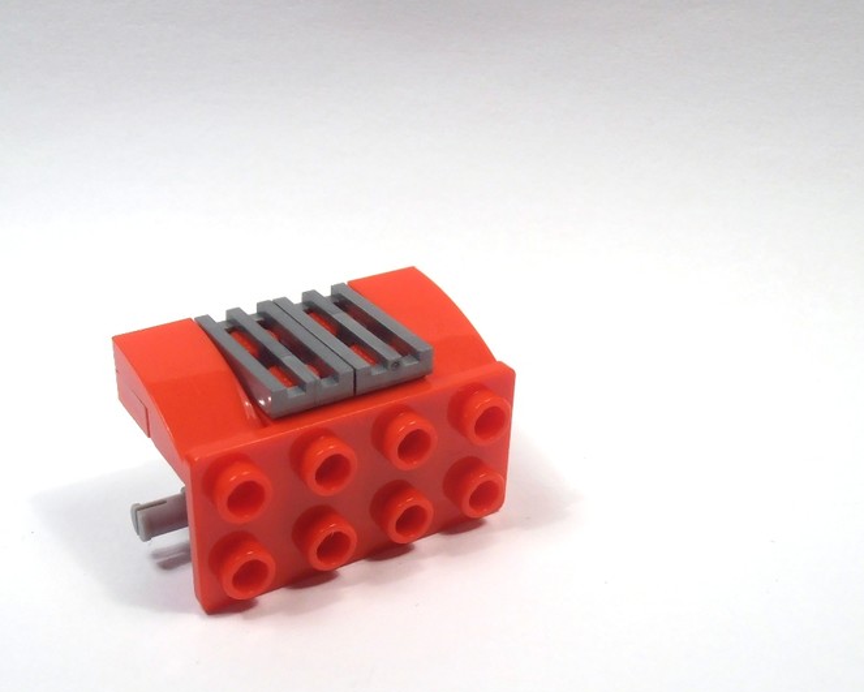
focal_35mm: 49
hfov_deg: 37.8
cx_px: 336
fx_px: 1254
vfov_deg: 30.8
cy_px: 419
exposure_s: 1/80
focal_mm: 6.61
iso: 80
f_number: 3.9
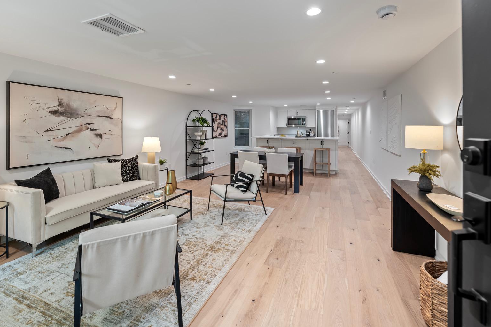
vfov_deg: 73.1
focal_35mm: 16
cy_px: 134
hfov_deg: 96.7
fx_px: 218
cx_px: 249
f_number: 4
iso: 800
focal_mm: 12
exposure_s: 1/20
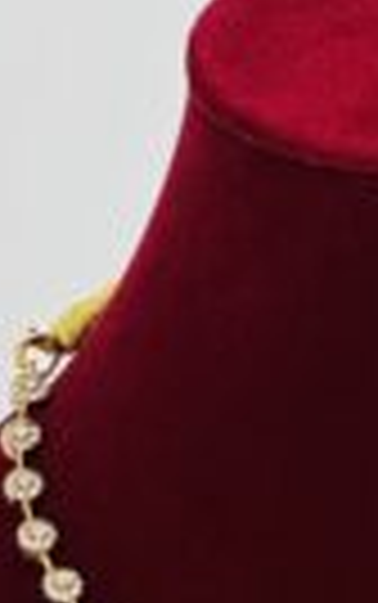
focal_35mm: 340
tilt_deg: -13.6
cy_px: 675
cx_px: 549
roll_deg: -1.1
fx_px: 5592
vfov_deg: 6.1
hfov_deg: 3.9
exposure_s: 1/149
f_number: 2.8
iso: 32
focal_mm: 9
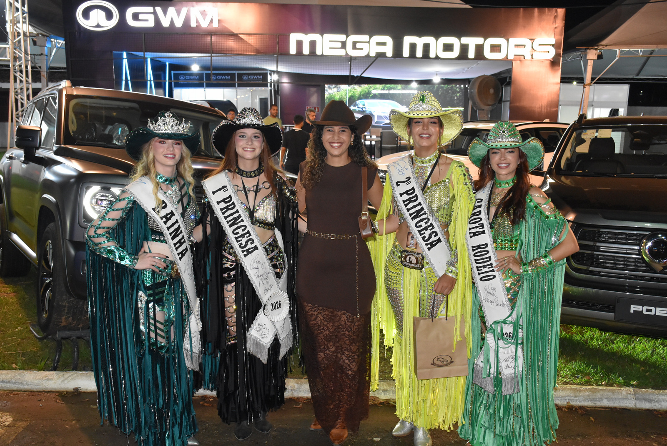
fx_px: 668
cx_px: 334
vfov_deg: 36.9
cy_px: 223
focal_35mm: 36
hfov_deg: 53.1
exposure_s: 1/80
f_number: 7.1
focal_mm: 24
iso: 3200
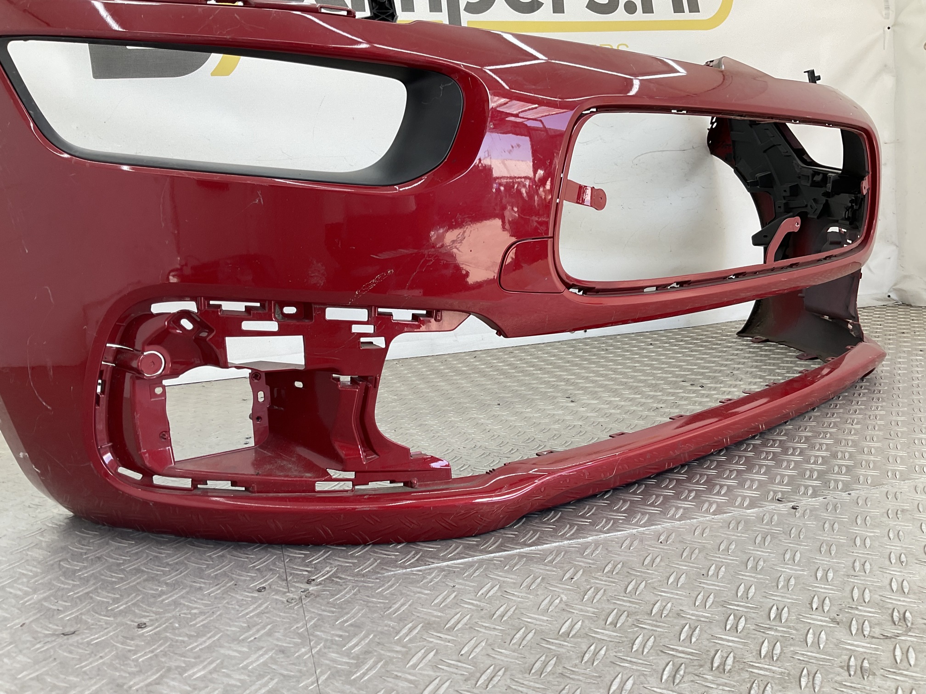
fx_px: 776
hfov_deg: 61.7
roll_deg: +1.7
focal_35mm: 29
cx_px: 463
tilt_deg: -10.0
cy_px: 347
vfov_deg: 48.2
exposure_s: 1/100
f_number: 1.8
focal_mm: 3
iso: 16
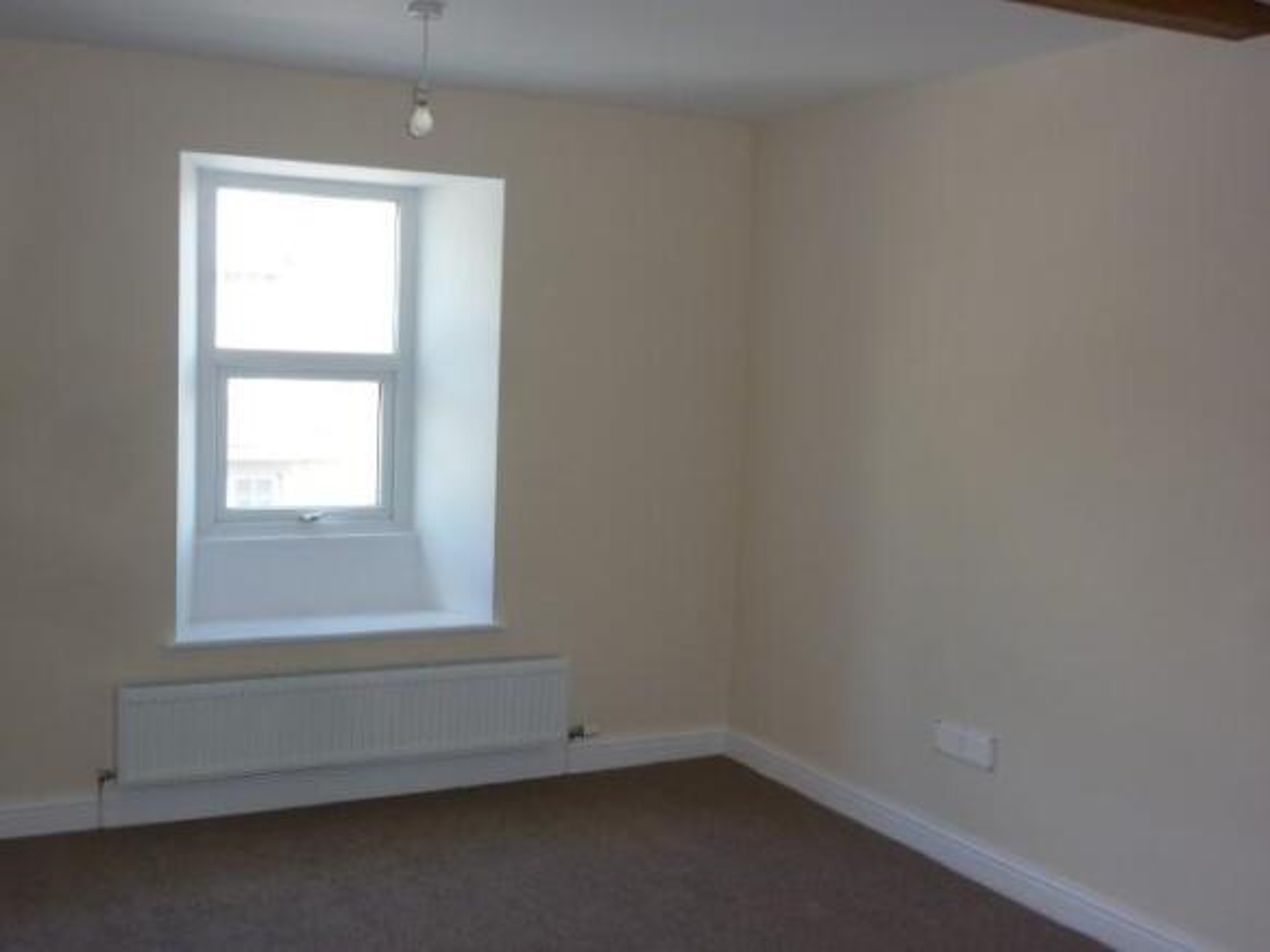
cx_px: 635
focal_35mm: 40
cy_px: 476
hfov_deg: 46.8
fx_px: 1467
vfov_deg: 35.9
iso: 125
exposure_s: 1/30
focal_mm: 6.5
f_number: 3.6
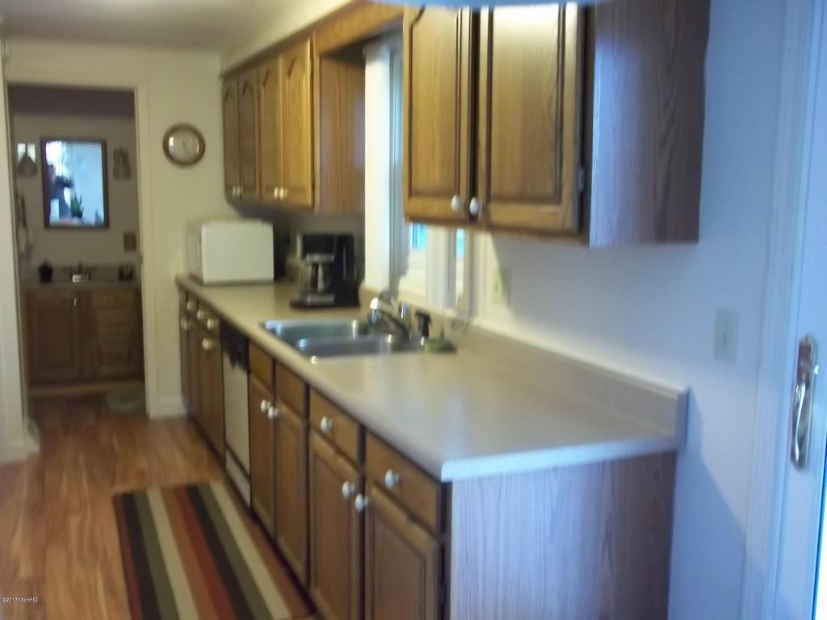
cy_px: 310
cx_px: 414
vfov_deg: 39.7
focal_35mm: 36
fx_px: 860
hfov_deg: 51.4
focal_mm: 6.5
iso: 274
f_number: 3.1
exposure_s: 1/8
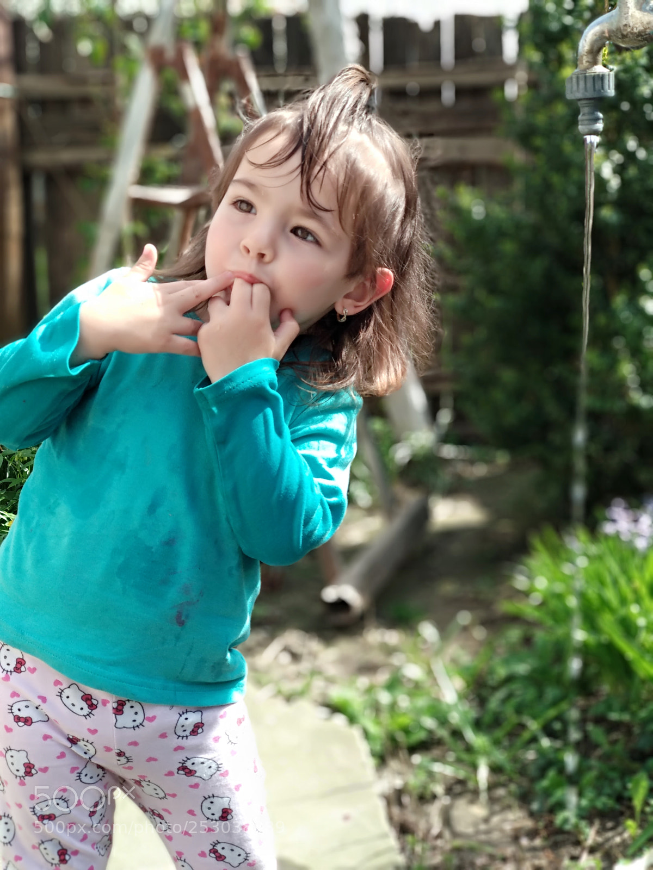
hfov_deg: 28.0
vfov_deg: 36.8
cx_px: 326
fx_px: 1308
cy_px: 435
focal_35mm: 52
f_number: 2.6
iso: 100
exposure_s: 1/268
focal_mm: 5.99
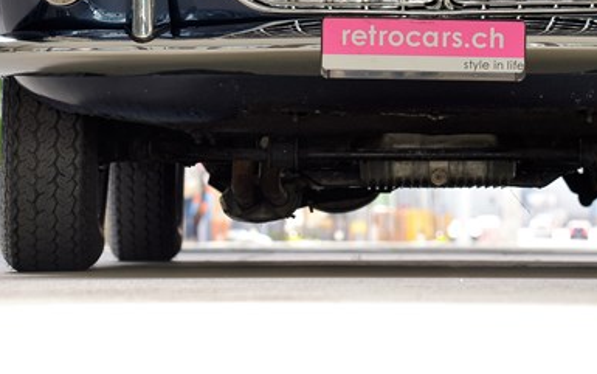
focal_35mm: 218
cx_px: 443
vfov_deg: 6.0
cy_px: -119
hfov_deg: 9.6
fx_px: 3548
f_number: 6.3
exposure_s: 1/100
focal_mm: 86
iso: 250
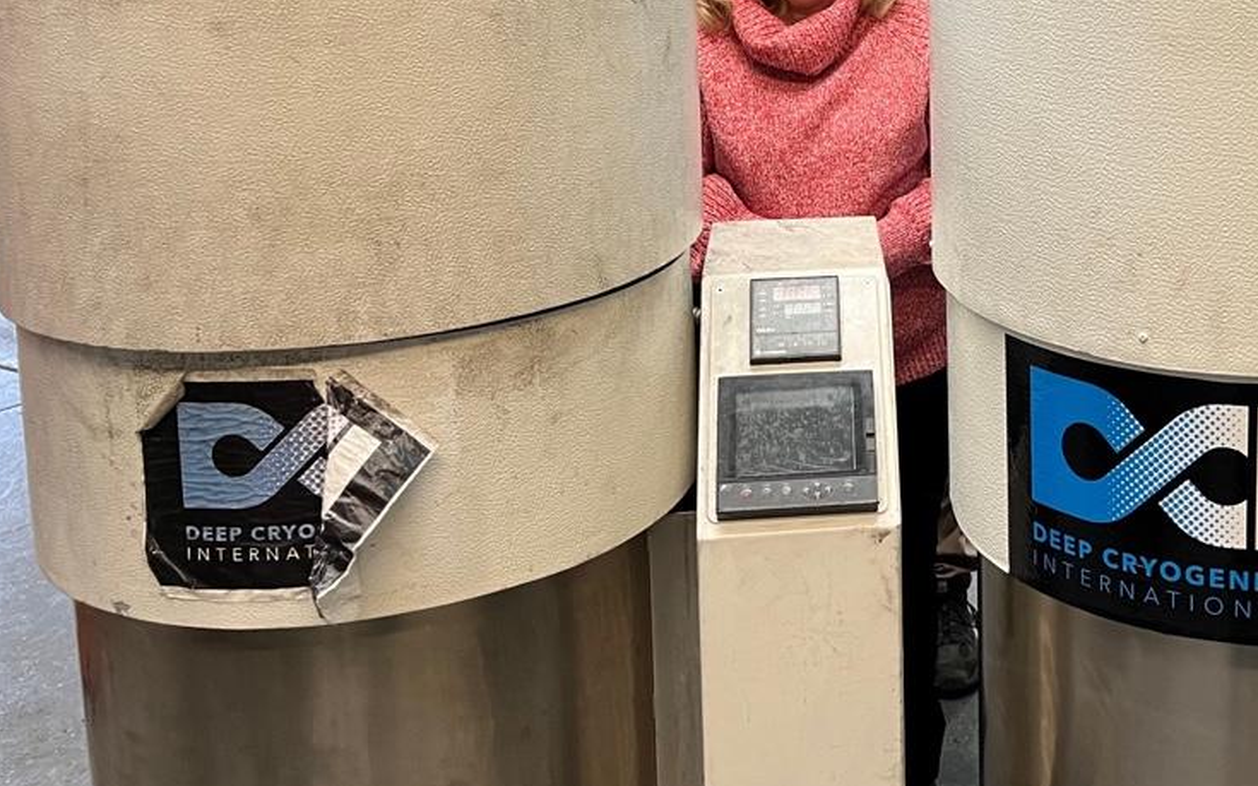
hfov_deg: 40.2
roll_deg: +1.1
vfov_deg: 25.8
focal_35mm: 48
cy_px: 45
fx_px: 1645
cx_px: 998
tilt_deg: -8.5
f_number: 1.6
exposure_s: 1/60
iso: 125
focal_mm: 5.1
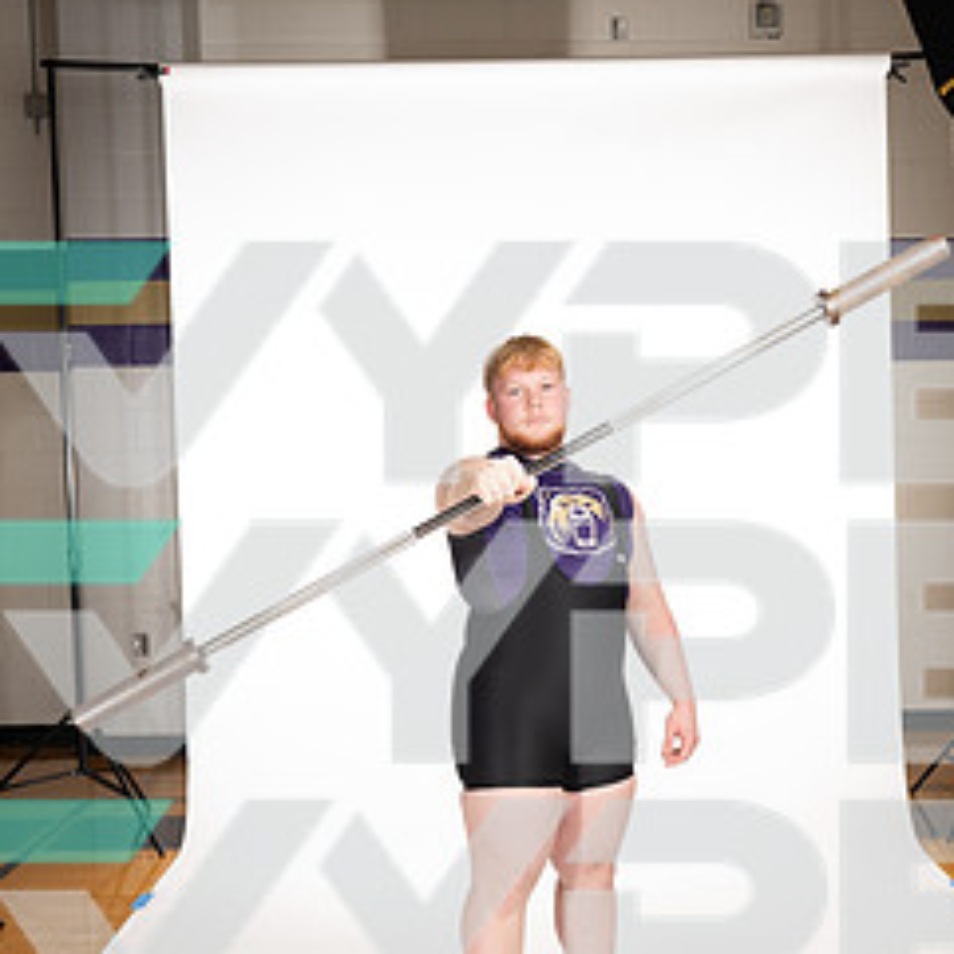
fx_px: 1684
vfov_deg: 31.4
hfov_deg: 31.6
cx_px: 526
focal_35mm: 54
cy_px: 645
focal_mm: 34
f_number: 5.6
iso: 250
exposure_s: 1/250
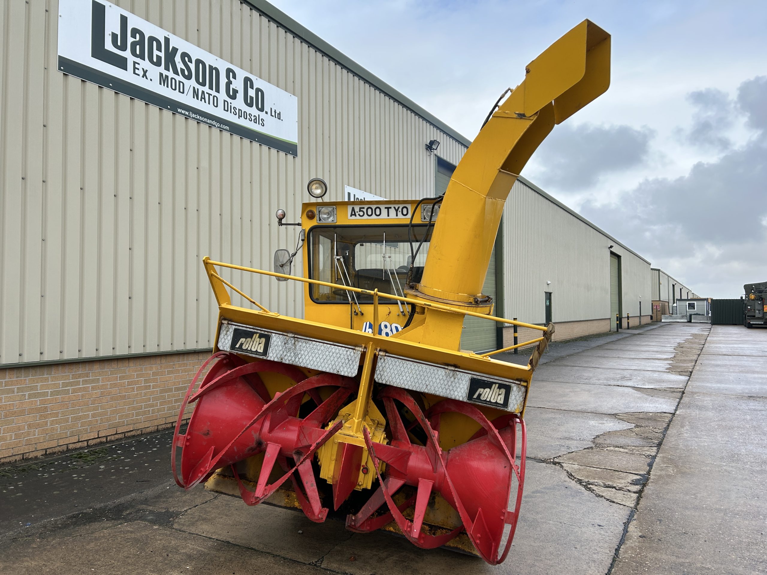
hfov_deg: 67.3
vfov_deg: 53.1
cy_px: 288
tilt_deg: +5.1
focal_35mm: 26
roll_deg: +0.3
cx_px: 384
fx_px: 576
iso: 50
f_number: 1.5
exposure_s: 1/1575
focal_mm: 5.7
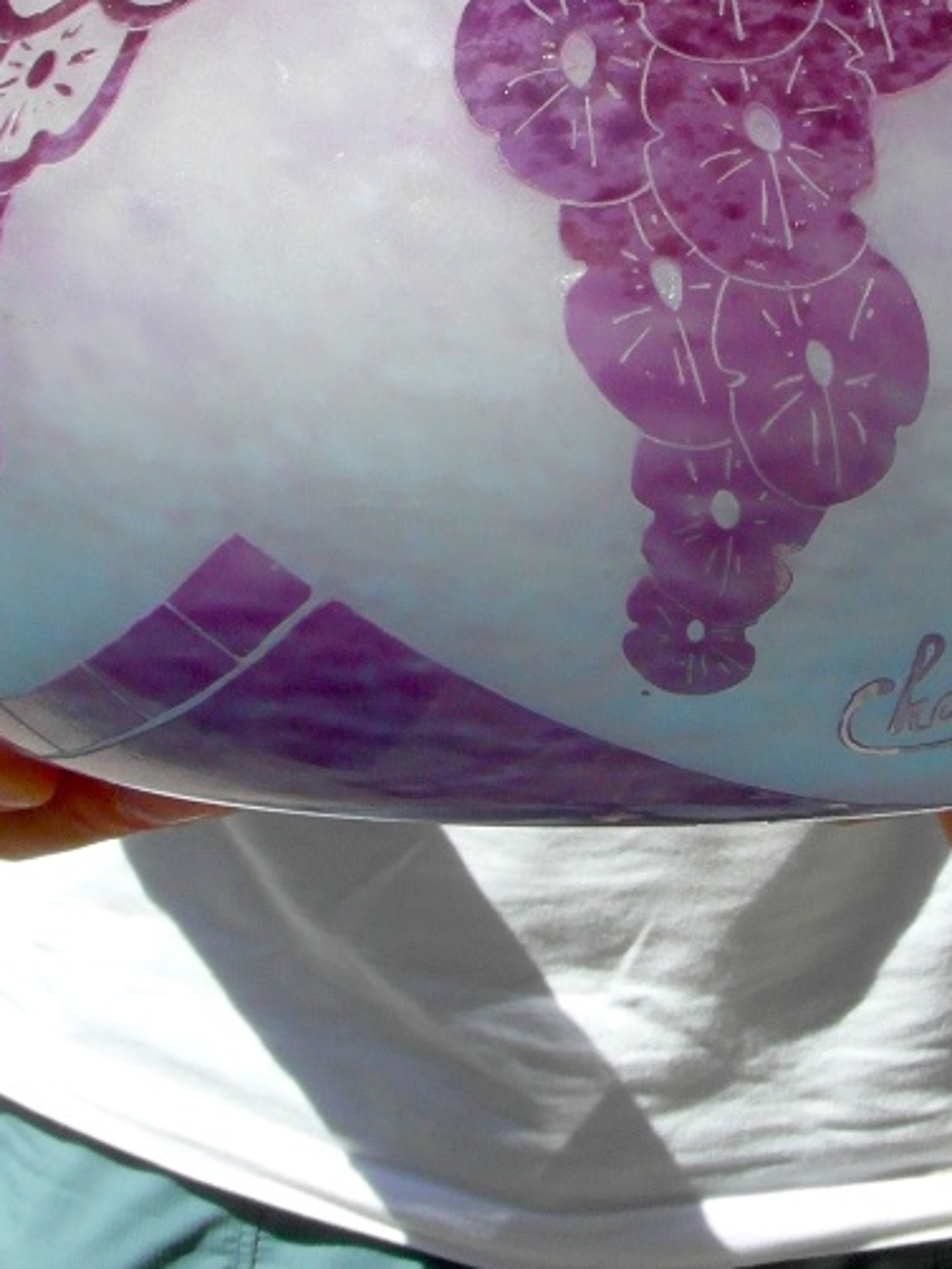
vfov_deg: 19.9
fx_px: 3591
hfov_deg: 15.1
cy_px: 293
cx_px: 641
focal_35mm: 98
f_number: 5.8
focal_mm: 6.8
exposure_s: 1/350
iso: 80
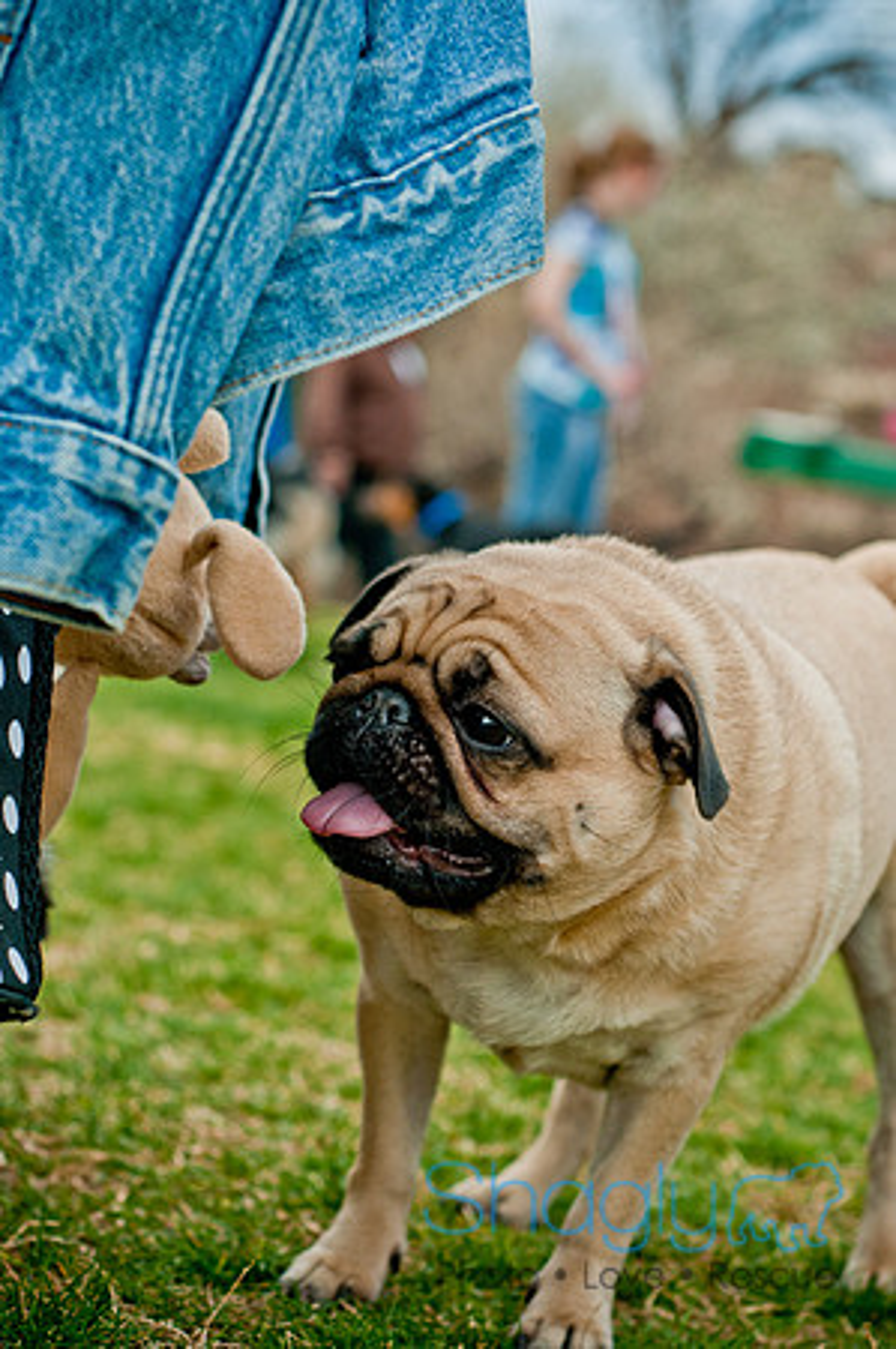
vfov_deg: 27.0
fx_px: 2806
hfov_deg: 18.1
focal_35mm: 75
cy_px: 674
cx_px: 448
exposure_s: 1/1250
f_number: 3.2
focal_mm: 50
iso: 200
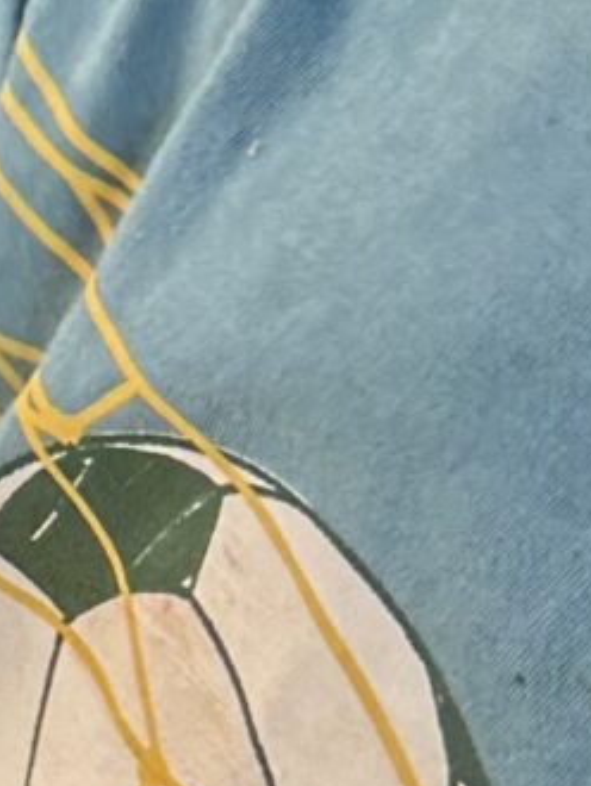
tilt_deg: -38.2
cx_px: -939
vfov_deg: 10.3
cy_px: 1122
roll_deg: -5.0
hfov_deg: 7.4
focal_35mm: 186
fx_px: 4229
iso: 200
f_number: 1.78
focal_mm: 6.86
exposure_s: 1/60
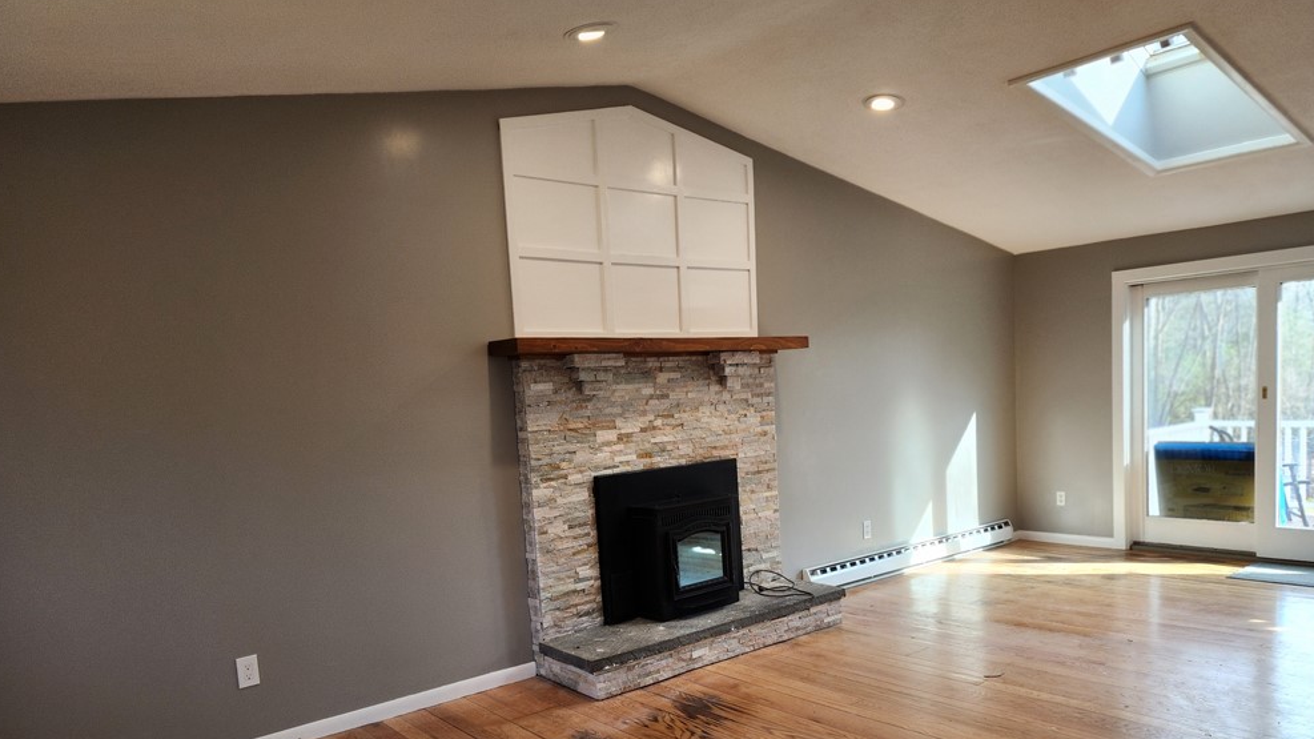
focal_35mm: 26
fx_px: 906
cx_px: 643
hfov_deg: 71.9
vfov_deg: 43.9
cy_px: 473
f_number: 1.8
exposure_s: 1/120
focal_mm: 6.4
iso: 80
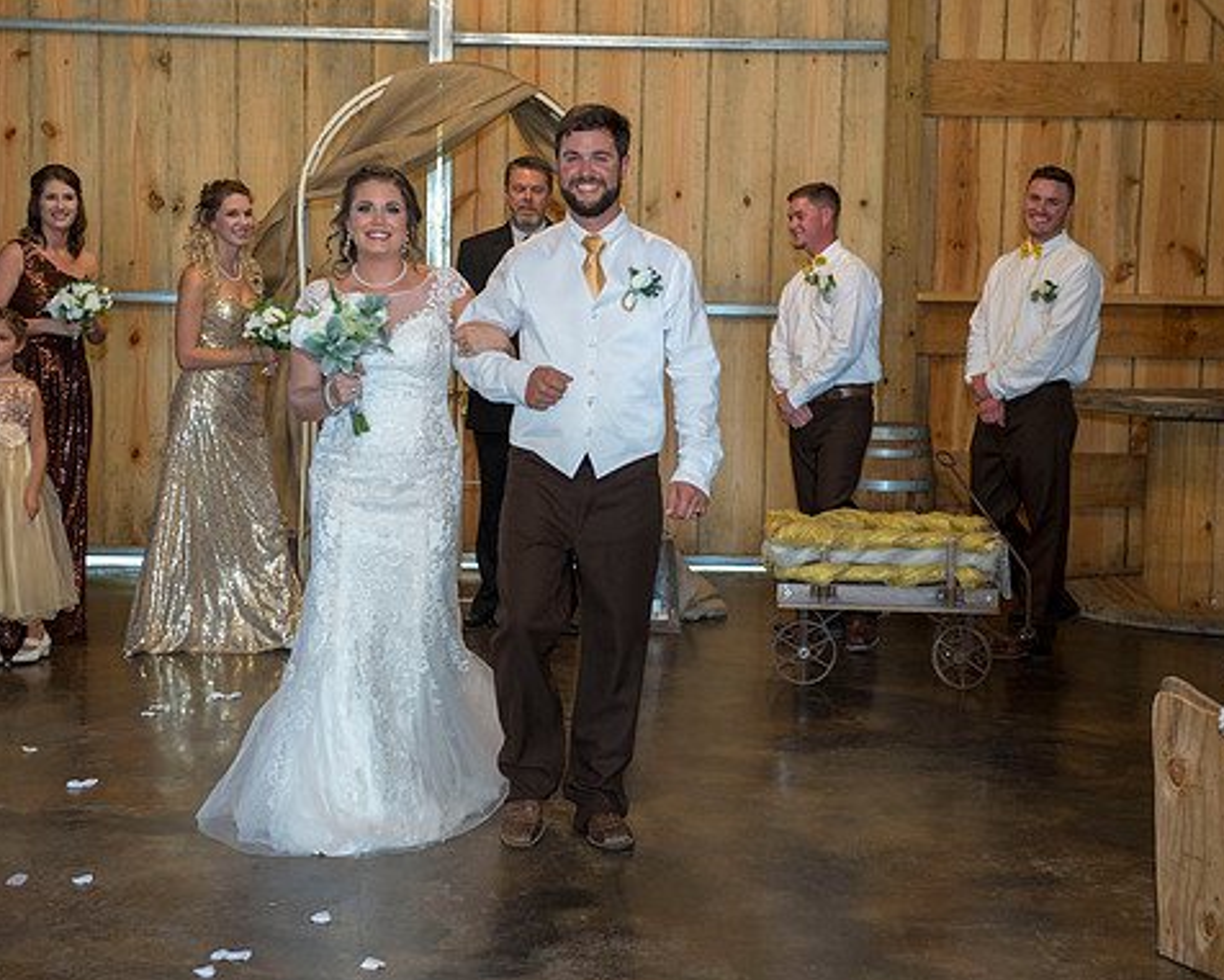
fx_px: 2319
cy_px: 489
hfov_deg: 29.6
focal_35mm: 64
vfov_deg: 23.9
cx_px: 566
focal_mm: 56
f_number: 4
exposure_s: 1/160
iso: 1600
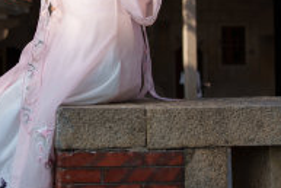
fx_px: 867
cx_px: 89
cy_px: -1
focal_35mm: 111
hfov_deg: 18.3
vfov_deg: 12.2
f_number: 3.5
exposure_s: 1/640
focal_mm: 35
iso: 100
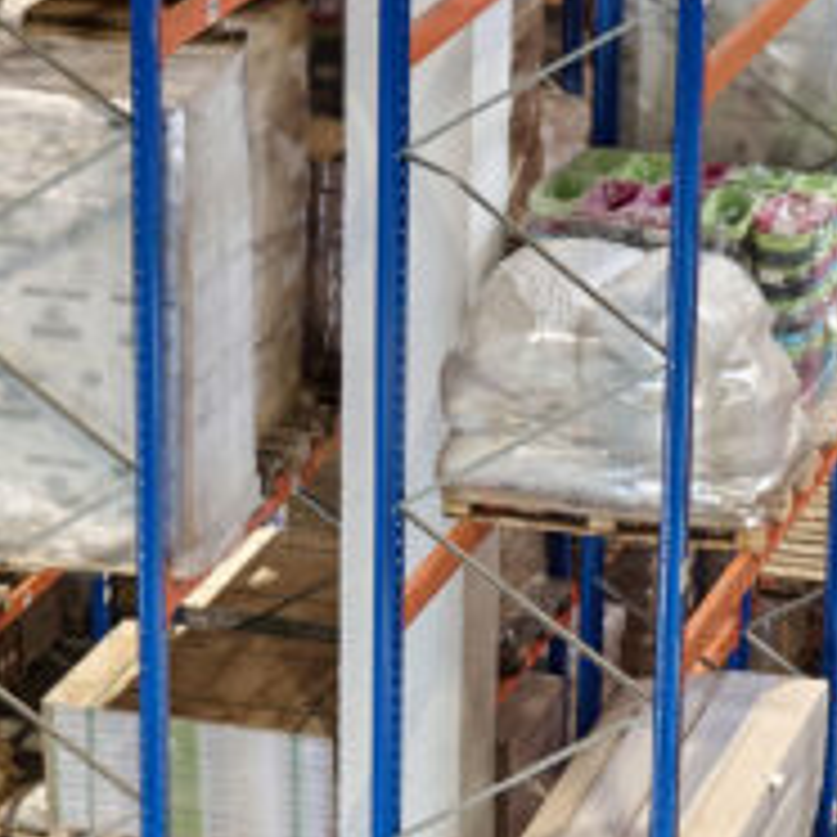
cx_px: 428
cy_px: 758
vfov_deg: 10.6
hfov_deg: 10.7
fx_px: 4486
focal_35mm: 164
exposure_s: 1/40
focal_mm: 35
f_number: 2.8
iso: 500
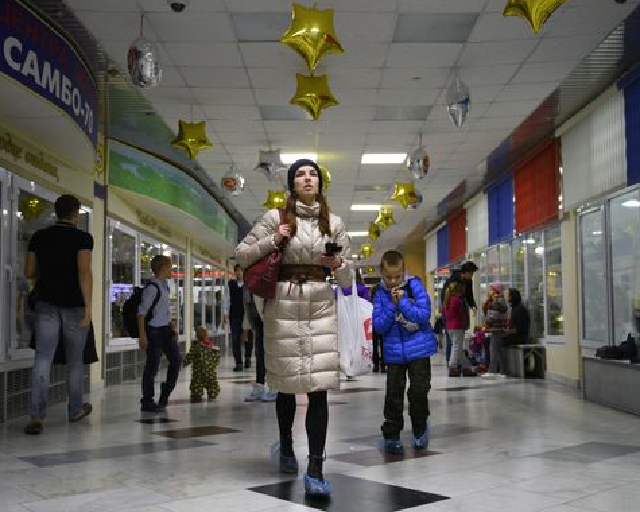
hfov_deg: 45.8
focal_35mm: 40
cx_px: 314
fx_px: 758
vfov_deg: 37.3
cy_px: 265
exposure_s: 1/250
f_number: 2.8
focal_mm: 29
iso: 2500
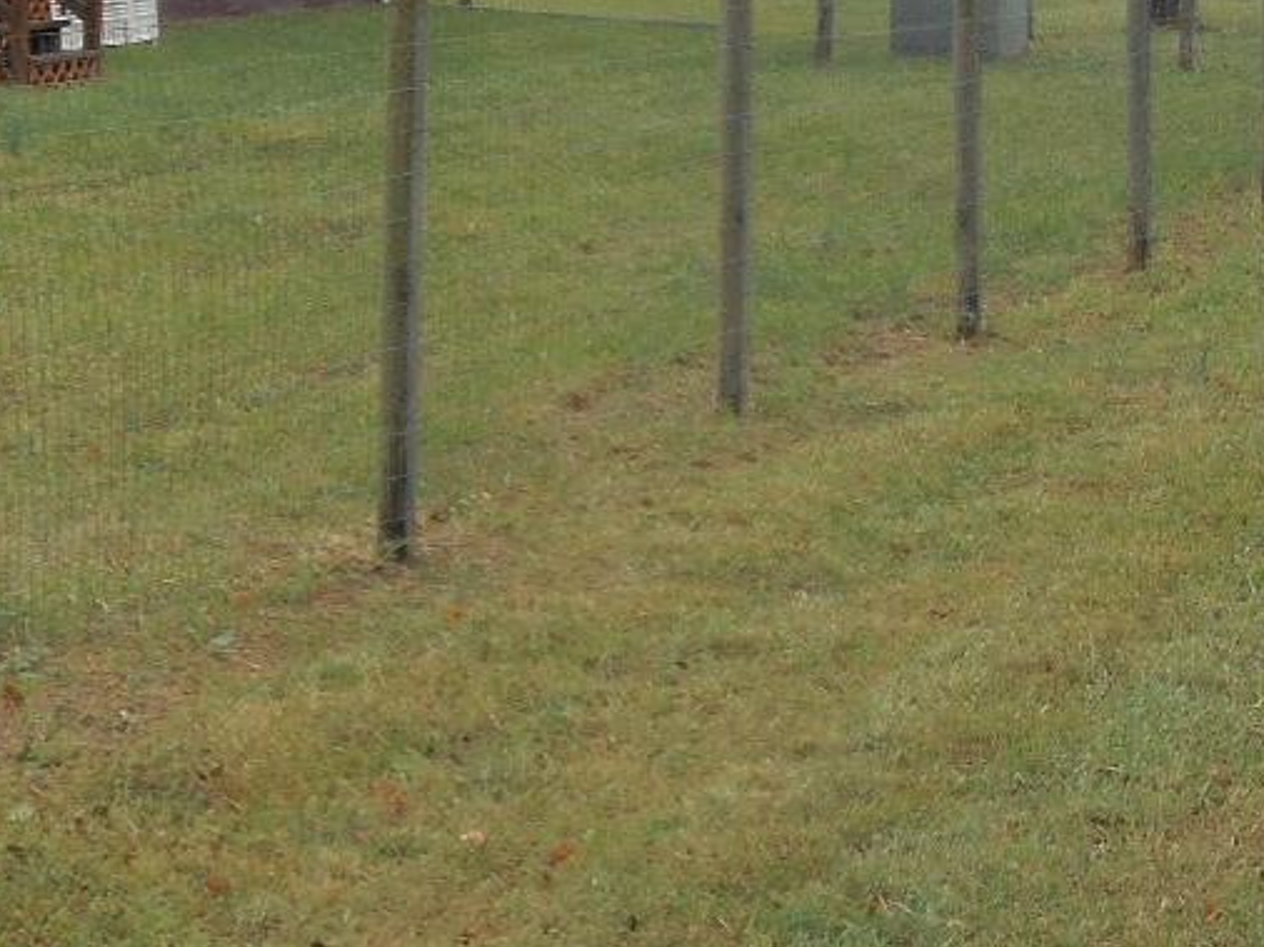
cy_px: -17
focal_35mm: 111
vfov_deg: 13.1
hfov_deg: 16.5
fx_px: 4051
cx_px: -512
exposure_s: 1/320
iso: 80
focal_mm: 6.9
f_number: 4.5
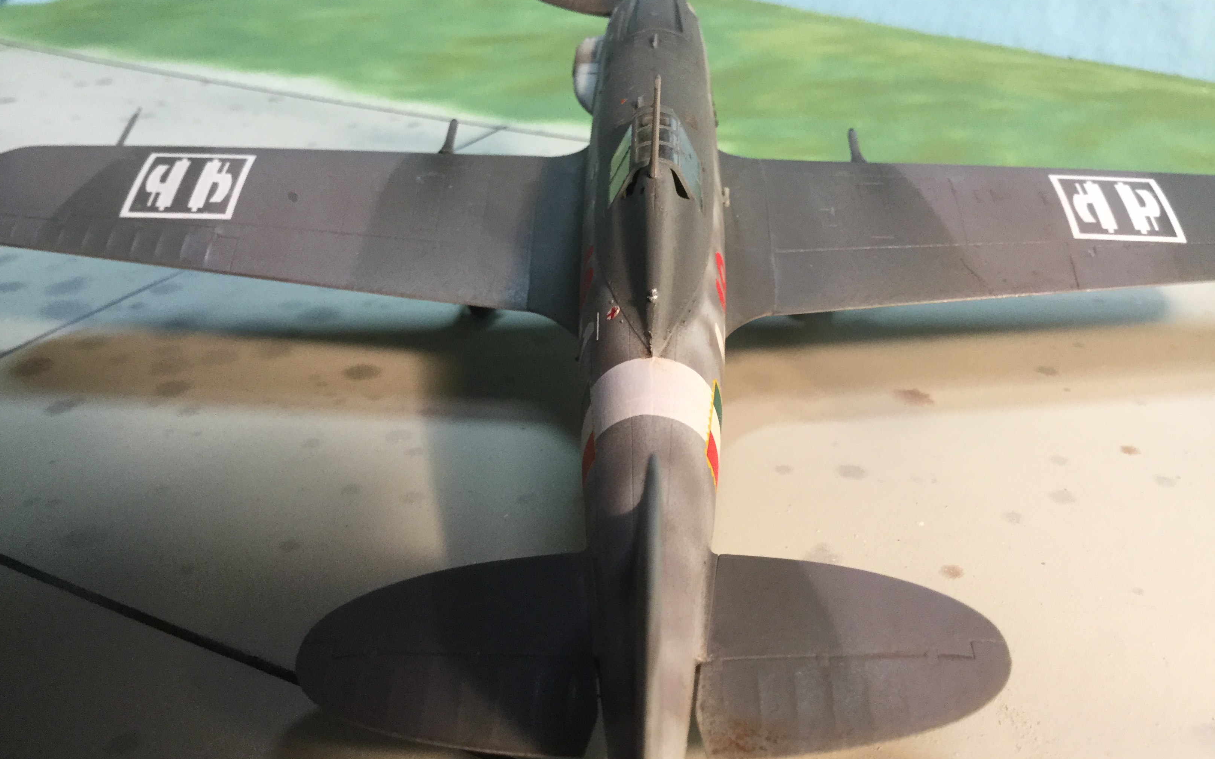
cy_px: 419
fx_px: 1093
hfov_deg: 58.1
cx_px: 608
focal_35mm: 33
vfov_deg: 38.3
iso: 80
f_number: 2.4
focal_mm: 3.3
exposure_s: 1/30
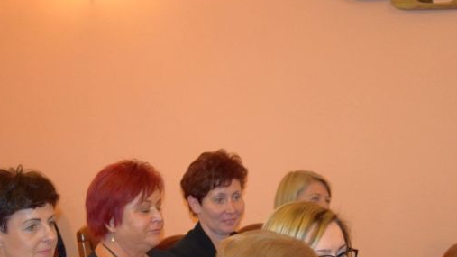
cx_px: 204
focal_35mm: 100
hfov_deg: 21.4
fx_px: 1212
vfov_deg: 12.0
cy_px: 219
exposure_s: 1/60
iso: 2500
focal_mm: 42
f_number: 4.8
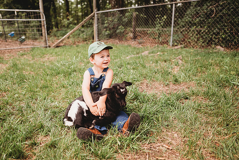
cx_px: 114
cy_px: 74
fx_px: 173
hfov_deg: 69.3
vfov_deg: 49.5
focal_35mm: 26
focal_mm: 24
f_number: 2.2
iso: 100
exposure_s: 1/400
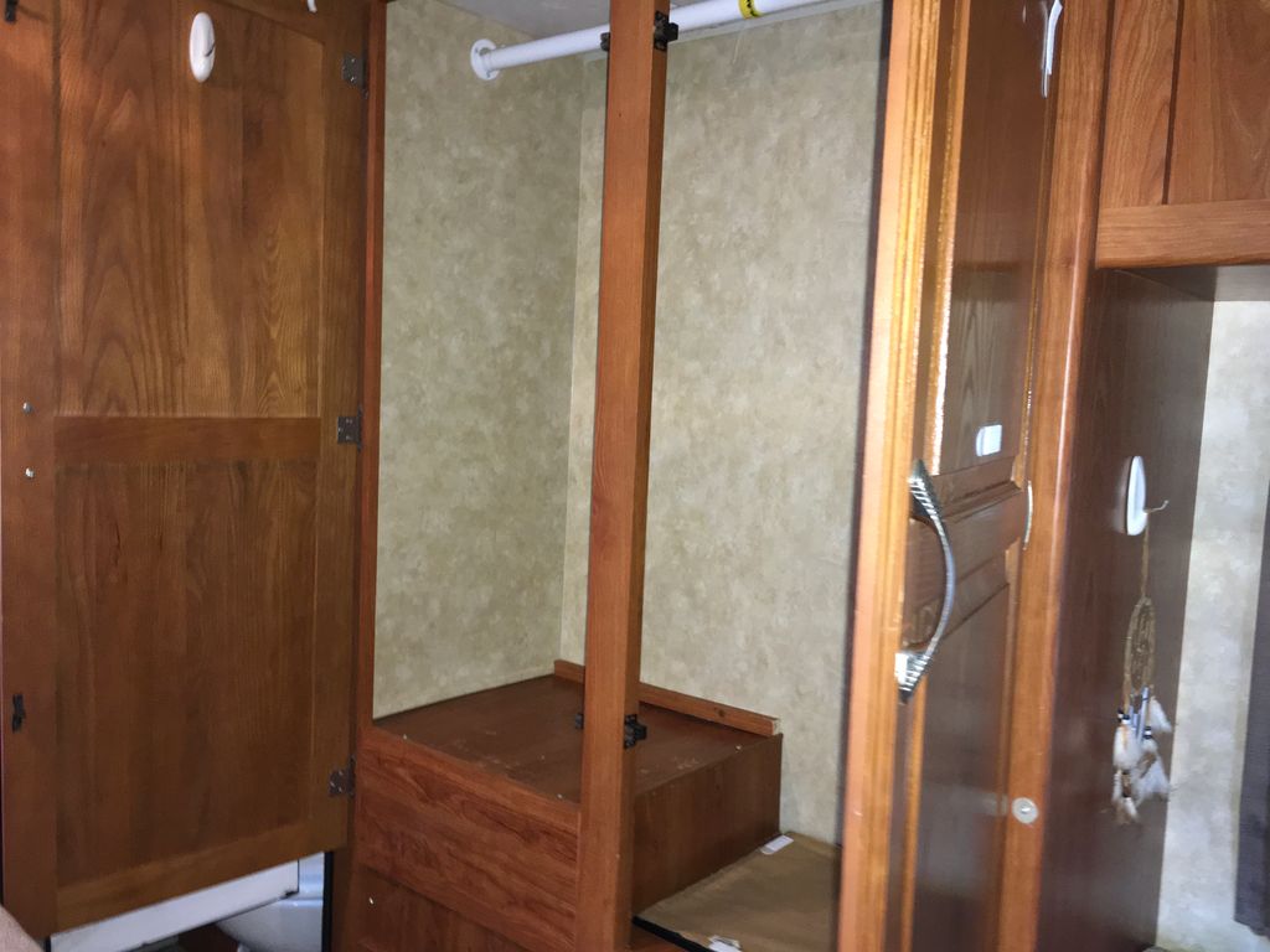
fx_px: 1064
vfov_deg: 48.2
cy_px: 476
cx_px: 635
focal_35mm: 29
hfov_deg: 61.7
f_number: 2.2
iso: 125
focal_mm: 4.15
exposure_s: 1/16
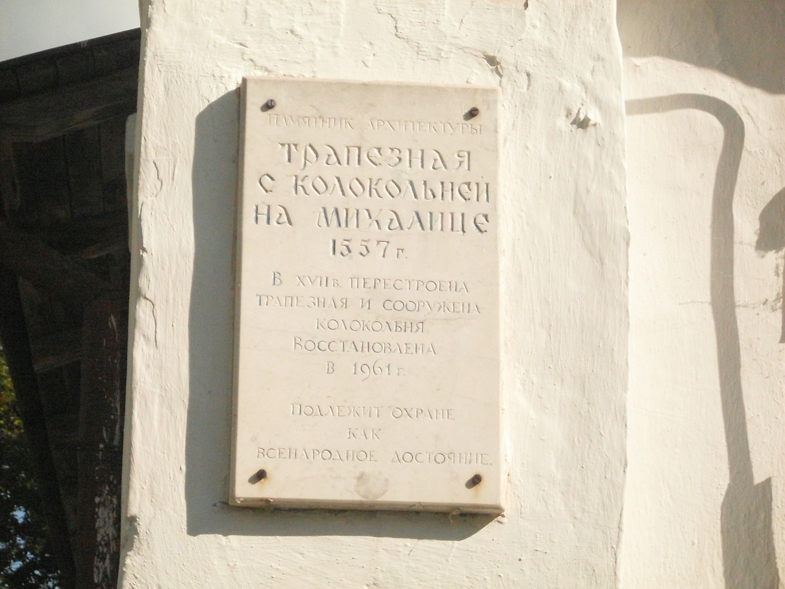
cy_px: 294
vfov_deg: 13.0
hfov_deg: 17.3
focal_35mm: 114
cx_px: 392
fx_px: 2585
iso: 400
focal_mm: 18.9
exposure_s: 1/2000
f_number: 5.2
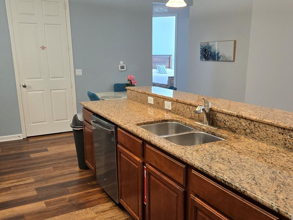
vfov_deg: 41.6
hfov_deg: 53.9
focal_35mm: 34
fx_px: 288
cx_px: 145
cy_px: 132
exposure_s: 1/120
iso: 320
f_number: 1.8
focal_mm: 5.4
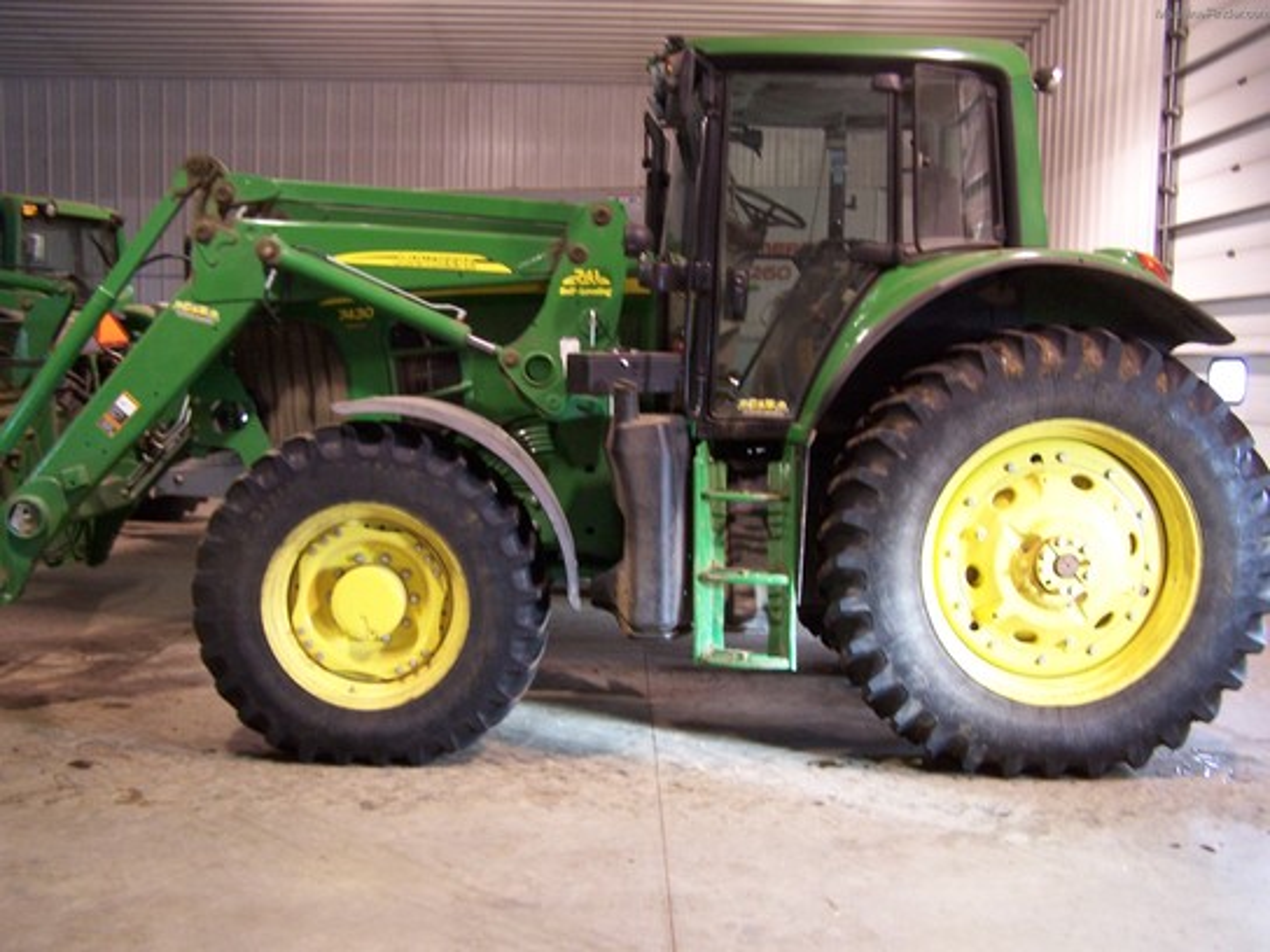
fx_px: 1394
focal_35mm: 38
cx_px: 635
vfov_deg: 37.7
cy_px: 476
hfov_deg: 49.0
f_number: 2.8
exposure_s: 1/8
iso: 140
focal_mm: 6.3
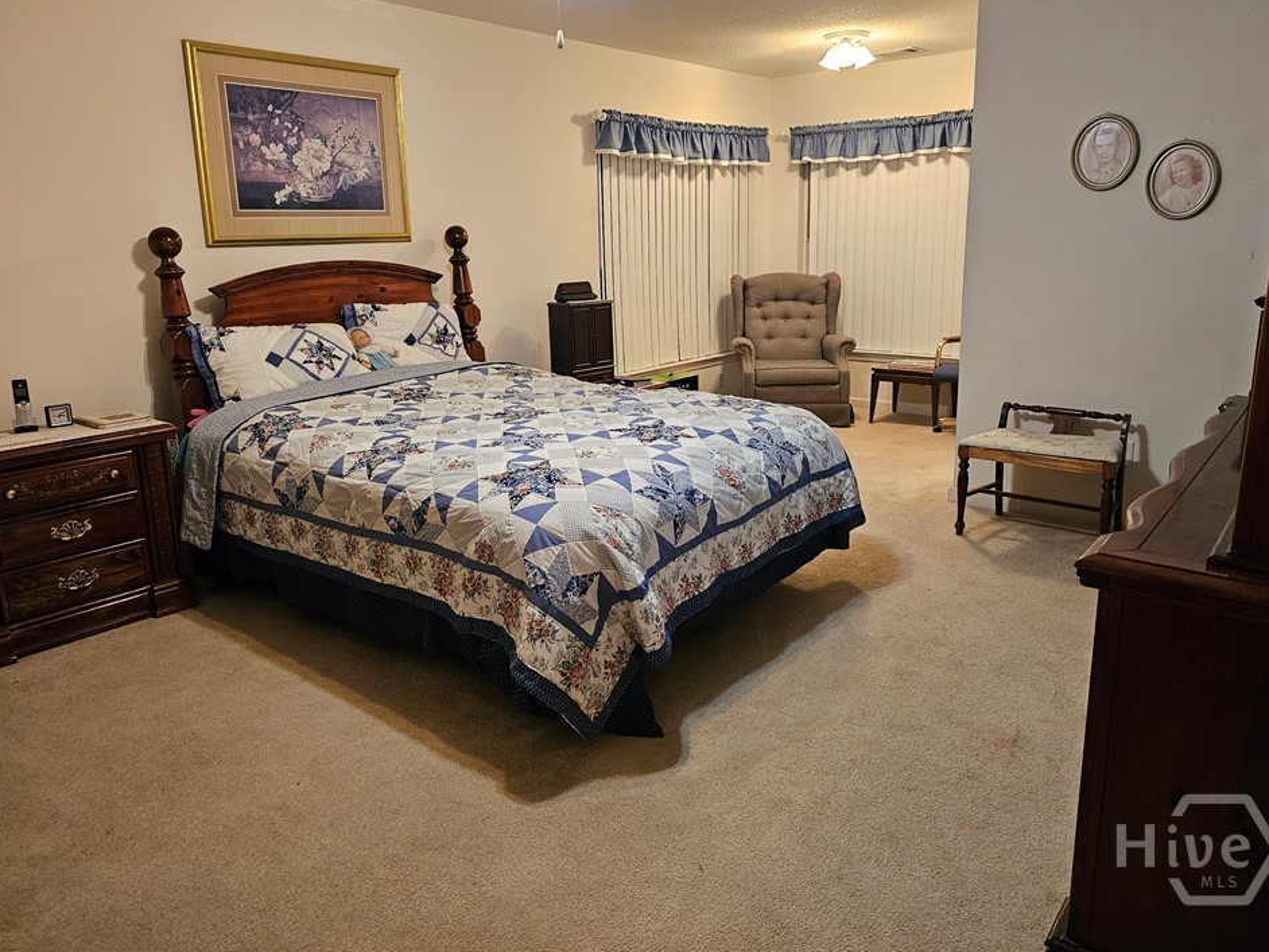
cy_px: 436
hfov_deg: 69.4
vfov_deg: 54.8
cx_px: 612
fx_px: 917
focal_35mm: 25
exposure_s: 1/120
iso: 800
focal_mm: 6.3
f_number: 1.7
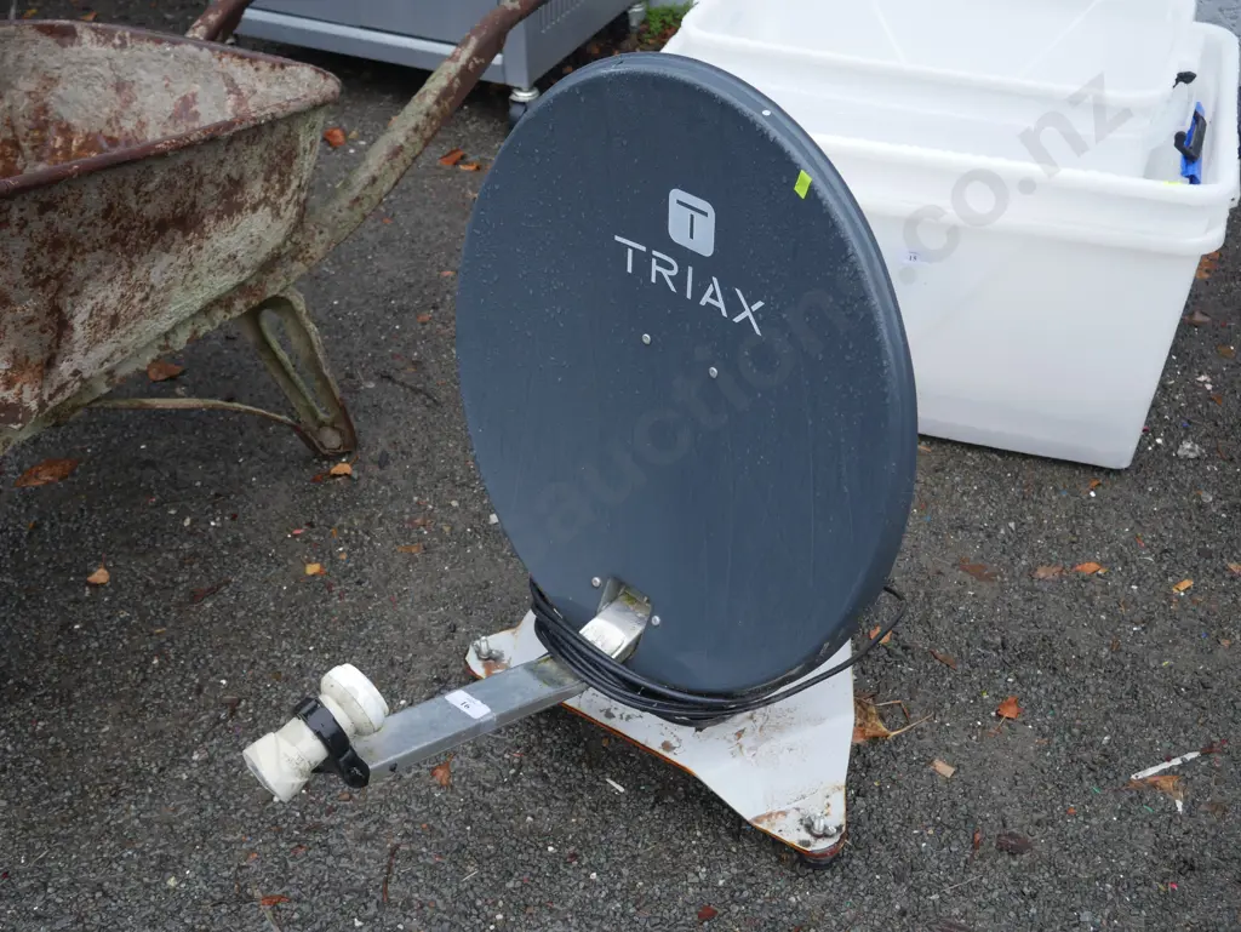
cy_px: 466
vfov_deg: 37.8
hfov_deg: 49.0
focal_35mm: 38
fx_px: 1363
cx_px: 620
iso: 250
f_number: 4.1
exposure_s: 1/60
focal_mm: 19
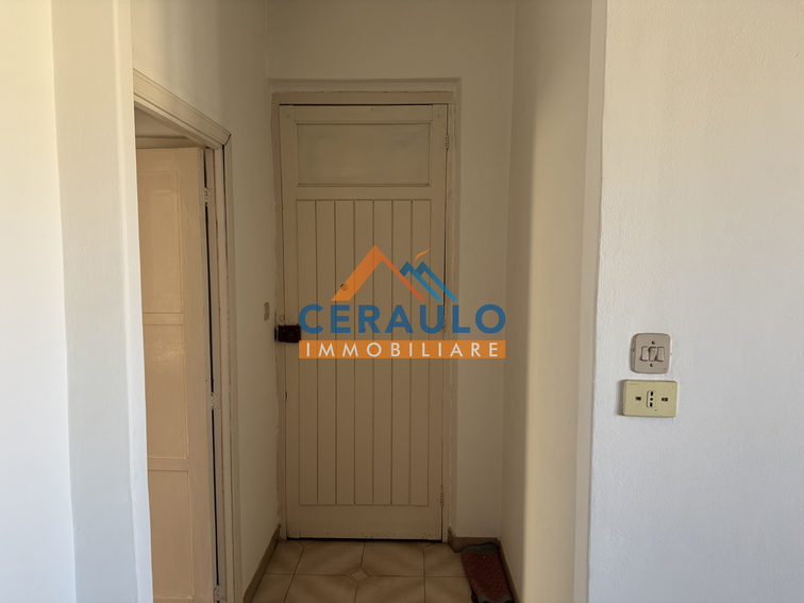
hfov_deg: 71.6
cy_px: 302
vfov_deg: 56.8
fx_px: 557
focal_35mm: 24
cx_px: 402
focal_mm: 6.76
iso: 160
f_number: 1.78
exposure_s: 1/121
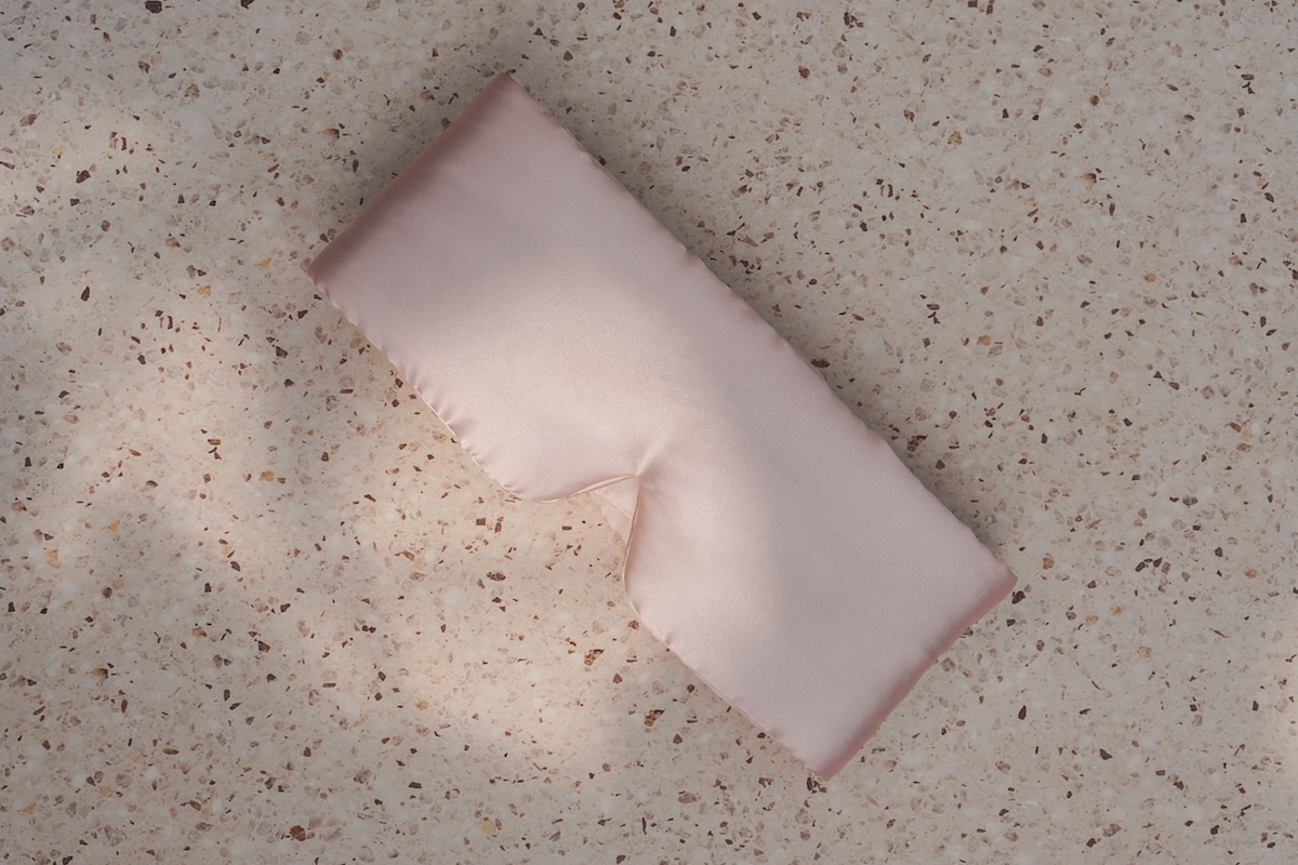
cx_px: 649
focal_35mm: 75
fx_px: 2704
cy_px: 432
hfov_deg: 27.0
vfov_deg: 18.2
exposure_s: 1/1000
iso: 200
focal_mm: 50
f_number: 6.3
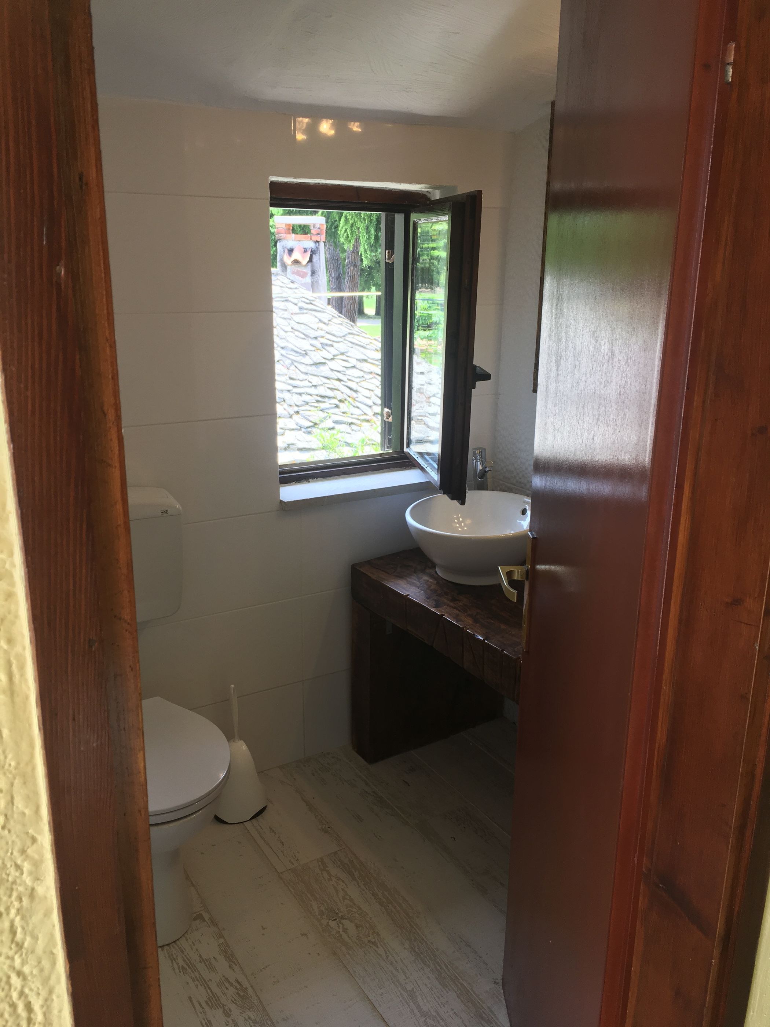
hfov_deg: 48.2
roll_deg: -1.9
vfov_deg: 61.7
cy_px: 514
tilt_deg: -17.0
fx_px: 860
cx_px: 385
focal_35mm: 29
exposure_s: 1/100
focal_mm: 4.15
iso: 32
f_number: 2.2
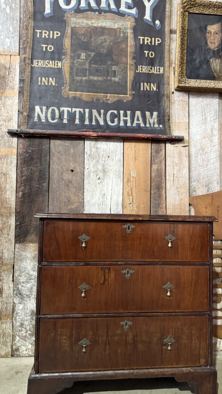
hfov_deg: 38.8
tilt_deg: +2.9
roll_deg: -1.4
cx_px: 132
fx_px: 314
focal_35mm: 30
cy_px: 198
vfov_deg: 64.3
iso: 500
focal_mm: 6.76
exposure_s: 1/60
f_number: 1.78
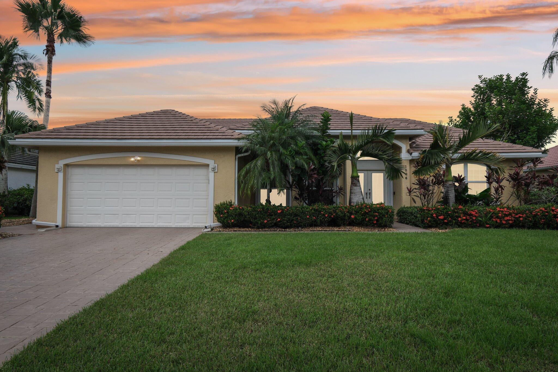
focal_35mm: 20
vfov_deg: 61.9
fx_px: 310
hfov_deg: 84.0
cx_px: 279
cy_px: 186
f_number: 8
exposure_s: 1/550
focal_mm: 13.2
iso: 400
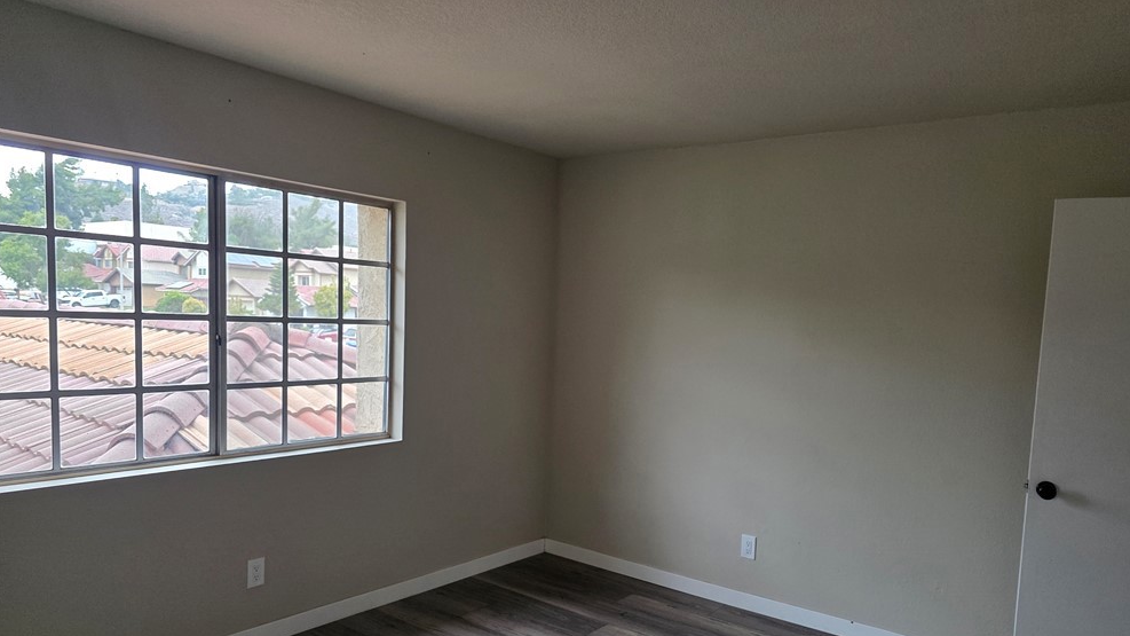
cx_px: 582
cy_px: 400
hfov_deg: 71.9
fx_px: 779
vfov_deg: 44.0
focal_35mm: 26
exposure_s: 1/120
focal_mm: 6.3
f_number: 1.7
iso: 200
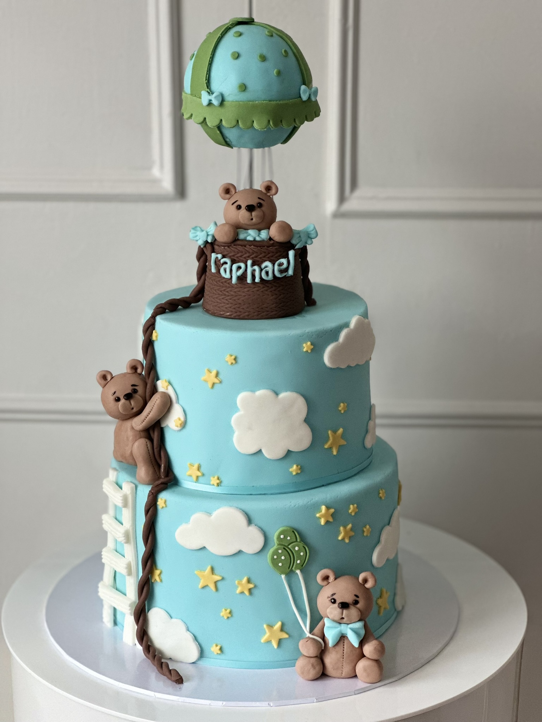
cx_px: 271
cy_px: 361
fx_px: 1608
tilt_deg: -15.6
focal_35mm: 77
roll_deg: +0.5
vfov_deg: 25.3
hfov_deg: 19.1
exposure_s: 1/121
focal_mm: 9
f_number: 2.8
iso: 200
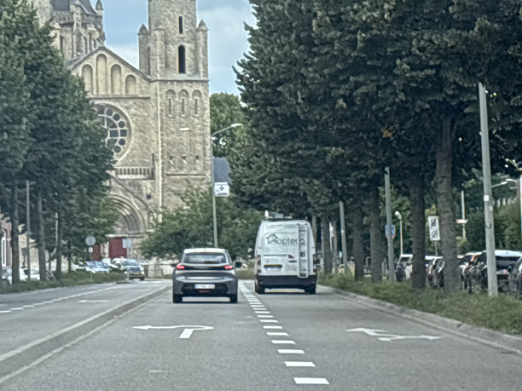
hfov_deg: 11.6
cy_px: 25
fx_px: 2564
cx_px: 102
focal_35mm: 170
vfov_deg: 8.7
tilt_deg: +5.2
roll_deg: +1.6
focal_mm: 5.96
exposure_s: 1/684
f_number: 1.6
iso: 32
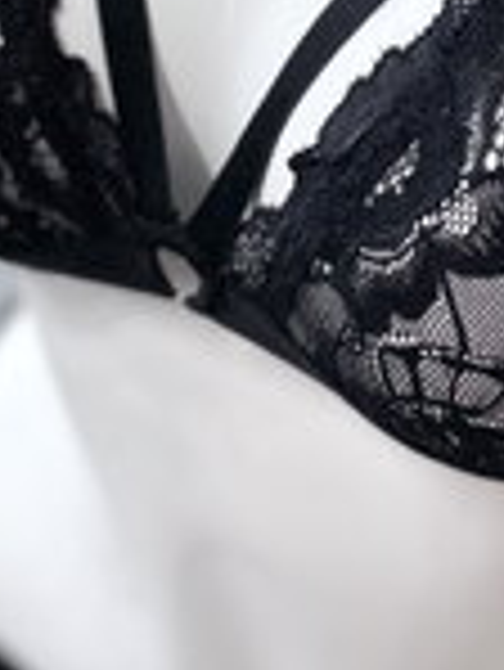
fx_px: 1803
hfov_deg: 15.8
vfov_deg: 19.0
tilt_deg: -30.2
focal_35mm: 93
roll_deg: -7.6
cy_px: -277
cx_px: 414
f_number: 1.8
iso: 64
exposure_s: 1/100
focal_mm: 4.25
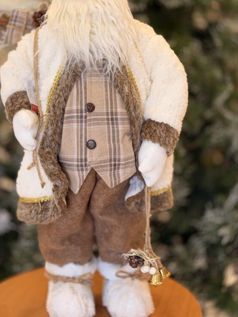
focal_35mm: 66
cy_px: 123
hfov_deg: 22.2
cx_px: 90
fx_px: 605
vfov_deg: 29.3
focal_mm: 6.76
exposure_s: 1/60
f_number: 1.78
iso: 64
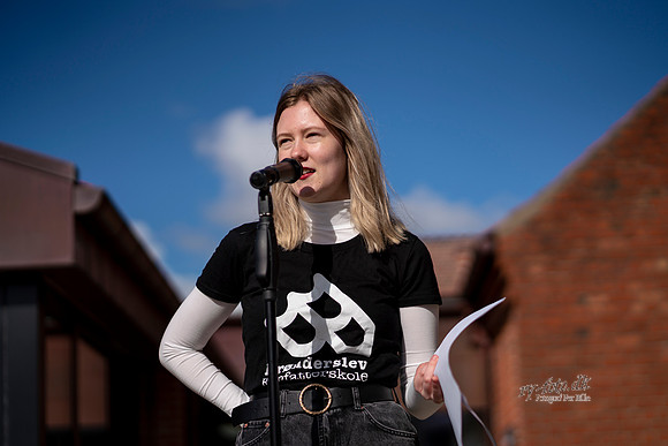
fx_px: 1578
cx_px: 334
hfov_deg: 23.9
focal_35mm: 85
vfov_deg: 16.1
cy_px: 223
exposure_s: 1/6400
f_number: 2.2
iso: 100
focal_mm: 85
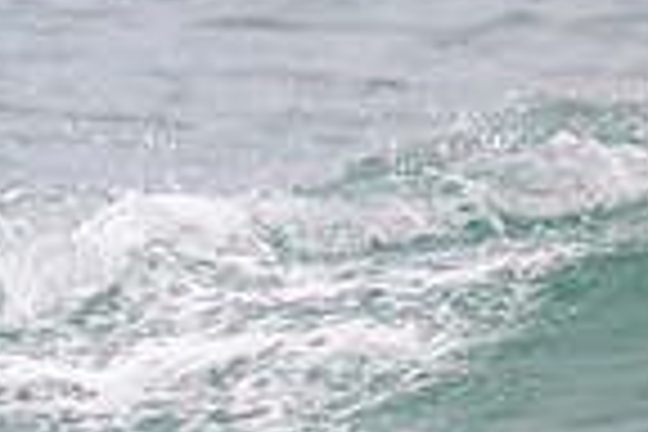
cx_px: -829
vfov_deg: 0.3
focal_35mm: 4428
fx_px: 79698
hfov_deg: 0.5
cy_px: 434
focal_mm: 800
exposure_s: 1/2000
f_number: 11
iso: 1400
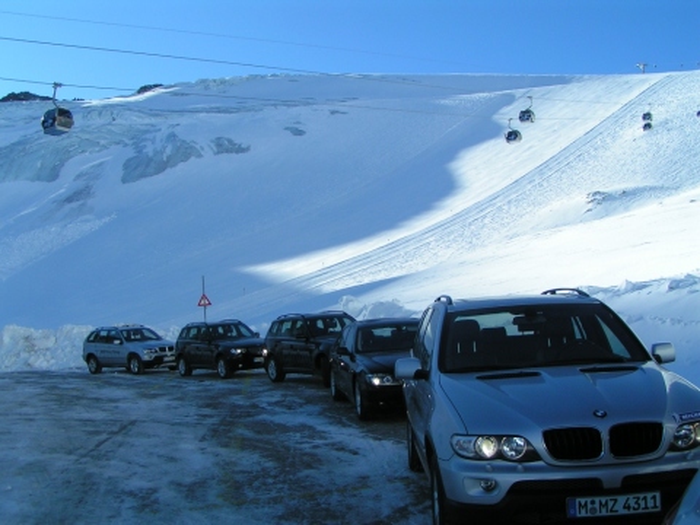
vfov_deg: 37.7
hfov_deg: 49.0
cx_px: 350
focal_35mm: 38
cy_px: 262
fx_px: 768
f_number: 5.6
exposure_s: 1/400
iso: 50
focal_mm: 5.8
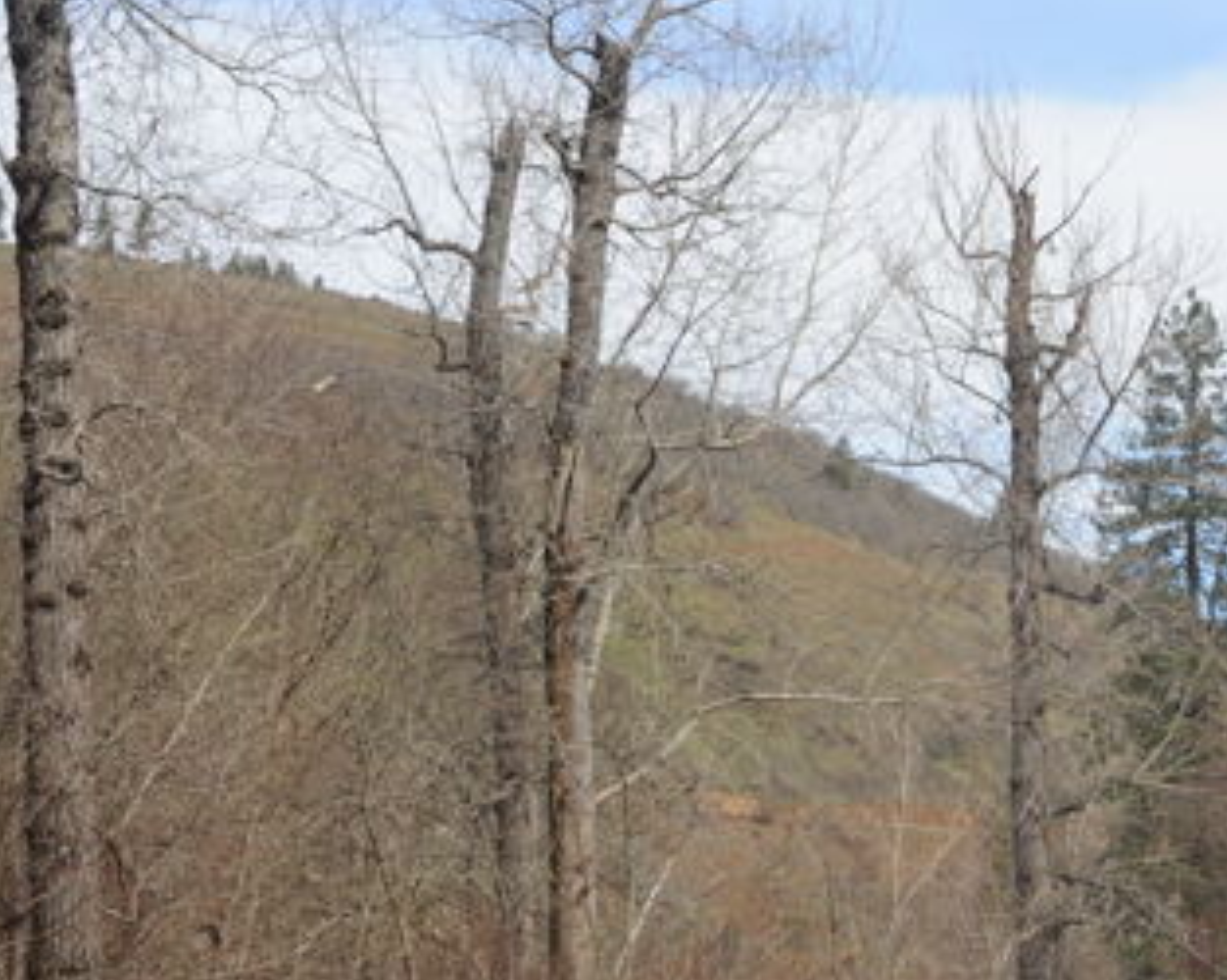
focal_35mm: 84
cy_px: 655
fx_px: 3049
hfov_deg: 21.1
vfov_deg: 18.2
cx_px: 1482
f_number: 9
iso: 250
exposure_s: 1/320
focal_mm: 35
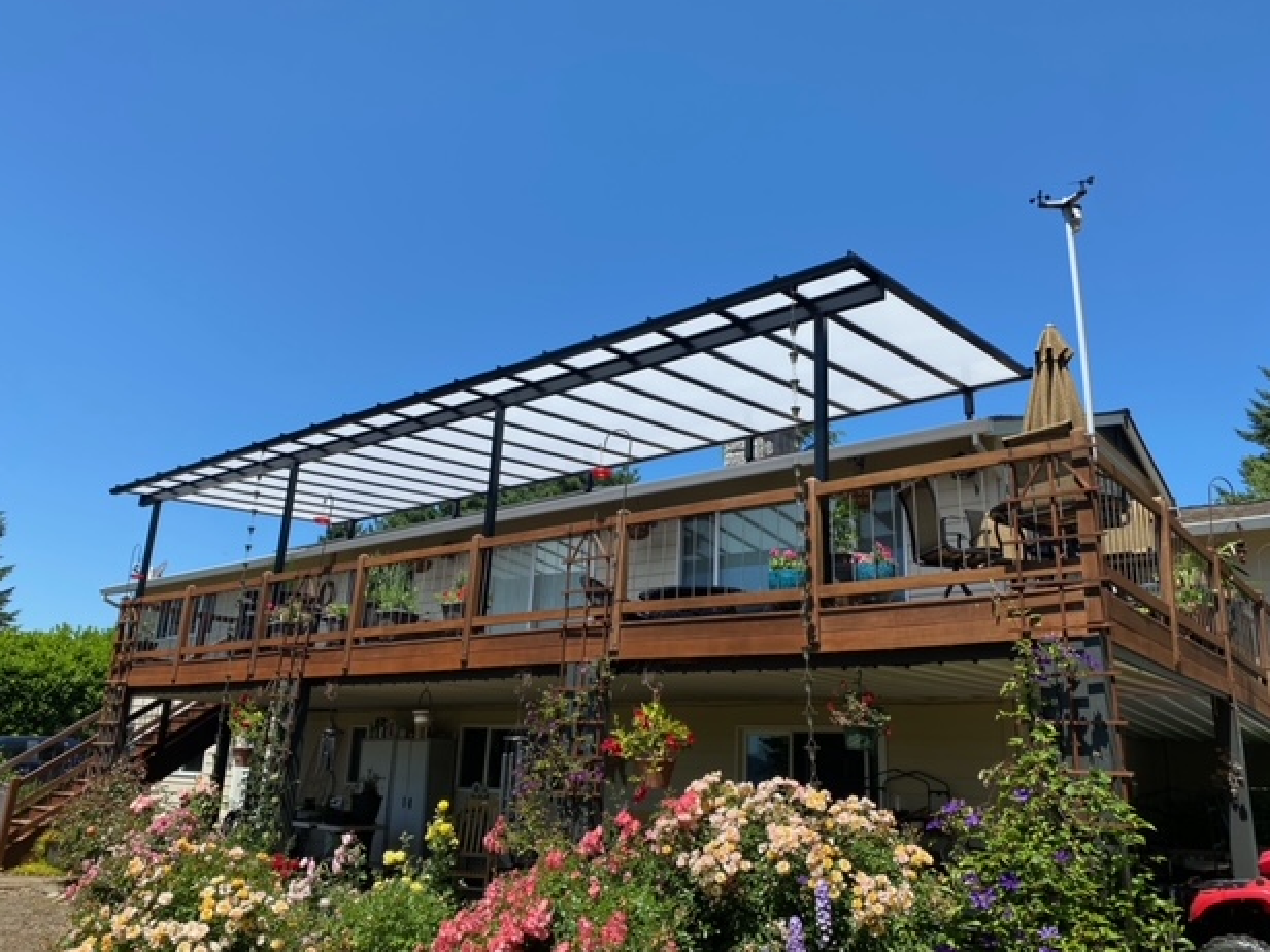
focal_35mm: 27
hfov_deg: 65.3
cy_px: 480
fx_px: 991
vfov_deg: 51.4
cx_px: 627
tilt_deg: +16.0
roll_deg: -3.7
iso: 32
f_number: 1.8
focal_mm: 4.25
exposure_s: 1/1866
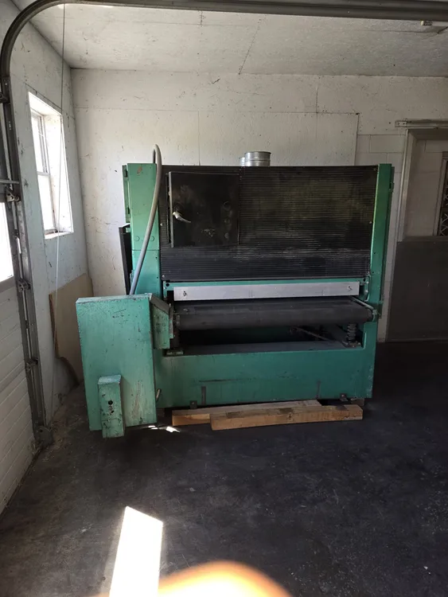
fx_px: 397
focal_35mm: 23
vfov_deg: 73.9
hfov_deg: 58.9
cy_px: 298
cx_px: 224
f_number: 1.8
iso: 50
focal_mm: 5.4
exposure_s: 1/60
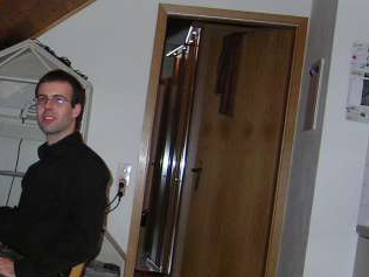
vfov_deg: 20.2
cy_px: 150
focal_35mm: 73
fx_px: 778
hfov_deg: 25.8
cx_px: 30
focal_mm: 5.6
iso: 100
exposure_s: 1/30
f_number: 2.8
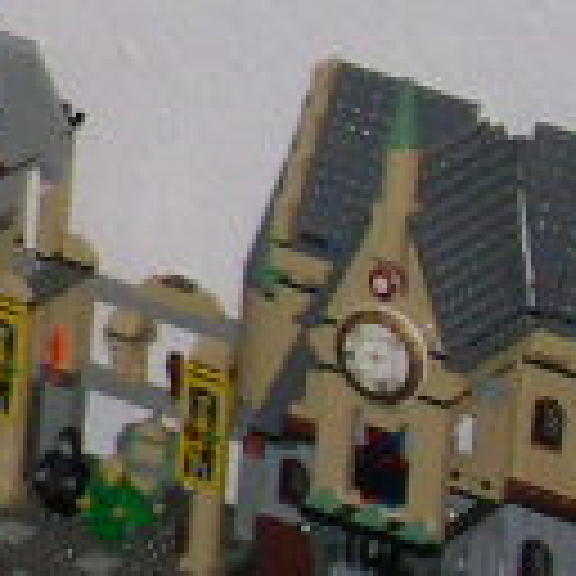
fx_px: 6645
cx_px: -1287
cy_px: 36
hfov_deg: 4.7
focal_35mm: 353
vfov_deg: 5.0
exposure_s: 1/60.1
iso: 109
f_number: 3.3
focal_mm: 8.4
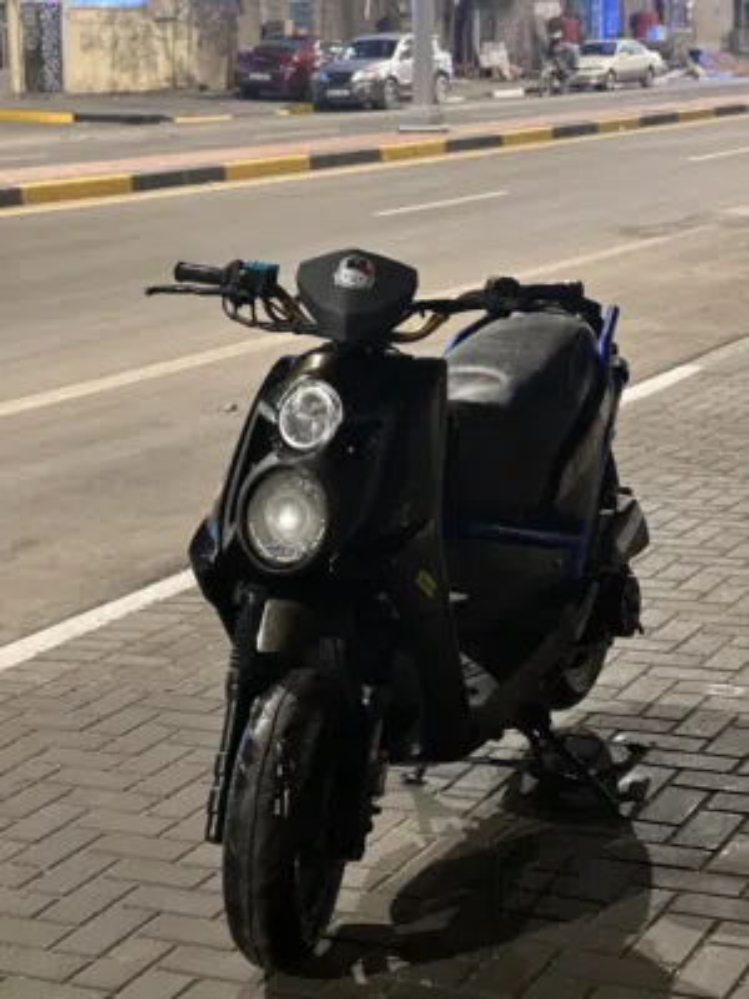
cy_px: 500
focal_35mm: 77
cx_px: 374
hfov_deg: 19.1
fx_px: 2221
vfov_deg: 25.3
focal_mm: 9
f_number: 2.8
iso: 800
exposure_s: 1/14
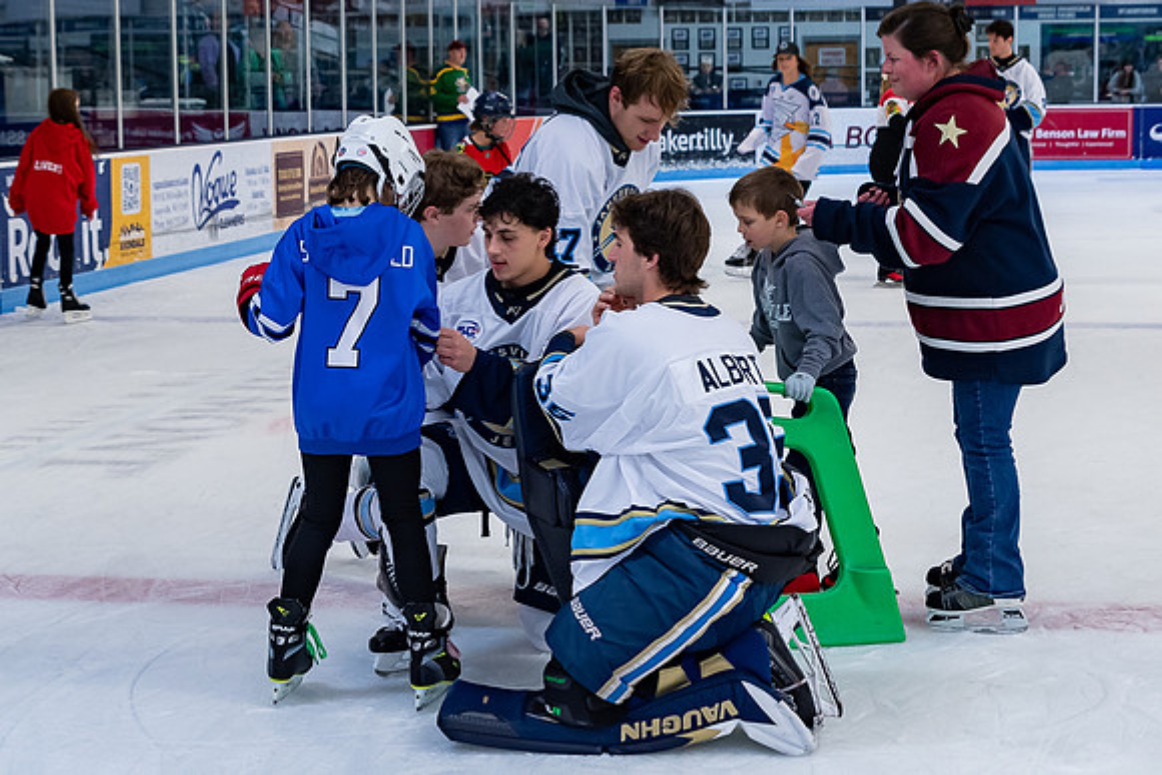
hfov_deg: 28.3
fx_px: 2304
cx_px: 582
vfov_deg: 19.1
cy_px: 354
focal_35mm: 71
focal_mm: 32
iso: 400
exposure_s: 1/250
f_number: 4
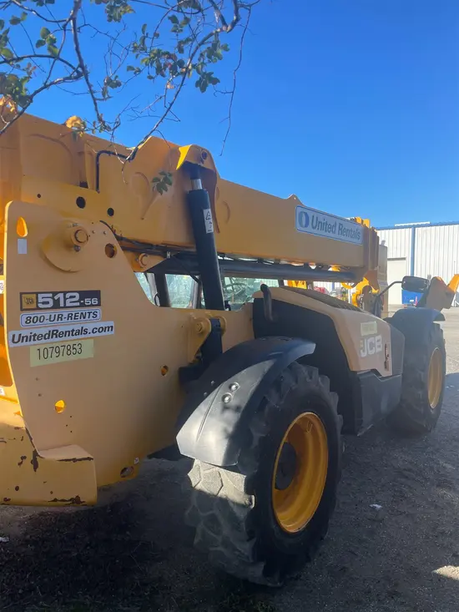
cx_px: 230
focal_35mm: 26
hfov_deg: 53.1
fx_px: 460
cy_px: 306
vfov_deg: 67.3
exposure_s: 1/1304
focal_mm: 4.2
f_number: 1.6
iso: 32
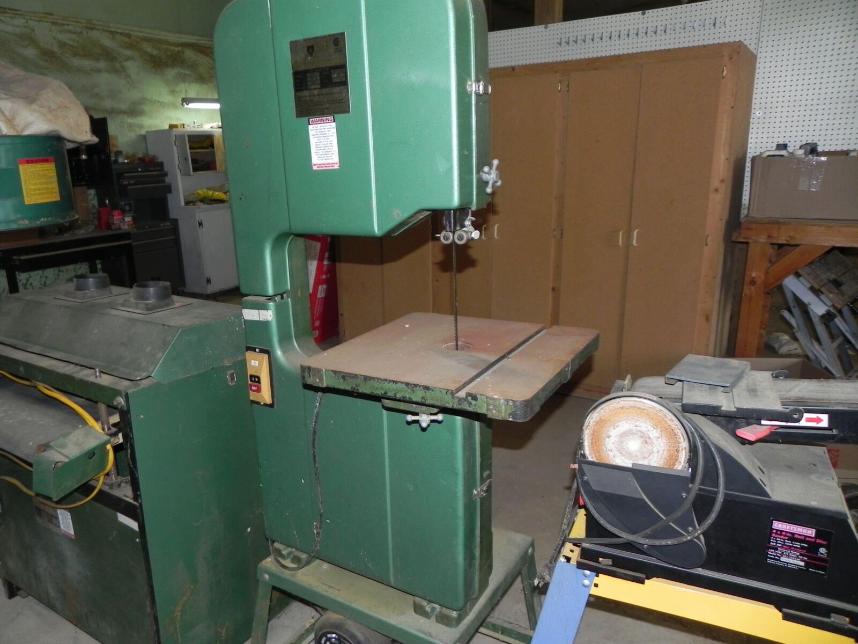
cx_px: 429
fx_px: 644
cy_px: 322
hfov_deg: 67.3
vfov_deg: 53.1
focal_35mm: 26
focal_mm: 4.6
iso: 200
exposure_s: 1/30
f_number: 2.8
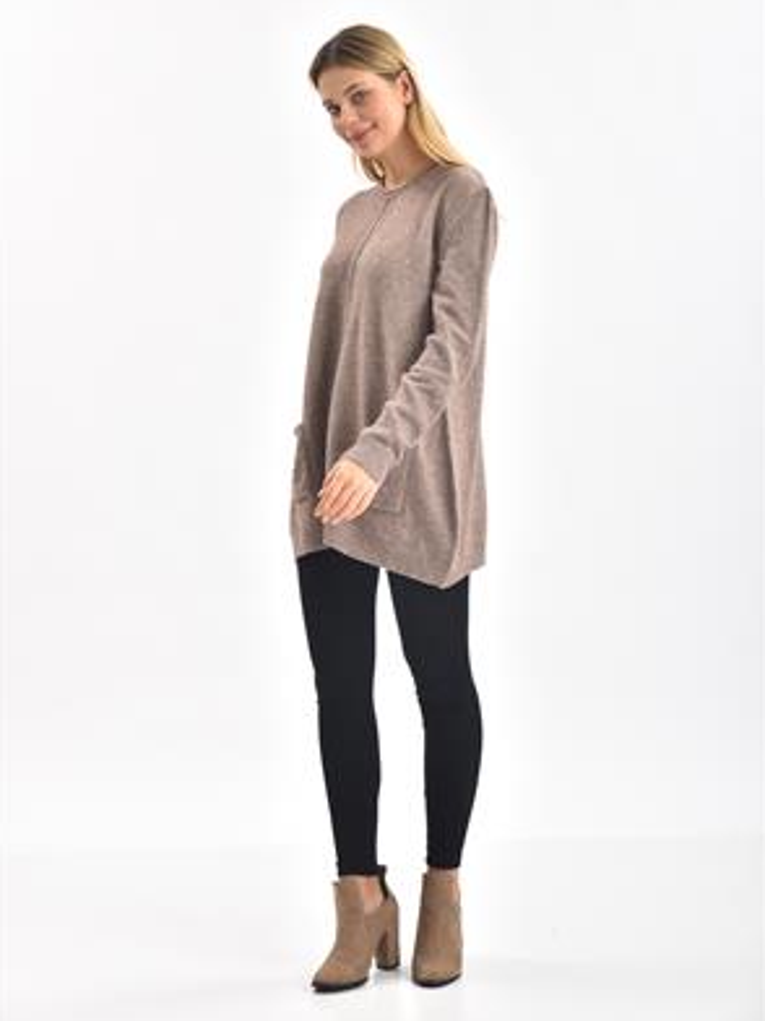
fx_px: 1886
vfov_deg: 30.3
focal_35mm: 64
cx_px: 380
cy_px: 491
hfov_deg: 22.9
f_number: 6.3
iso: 100
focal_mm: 58
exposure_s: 1/160
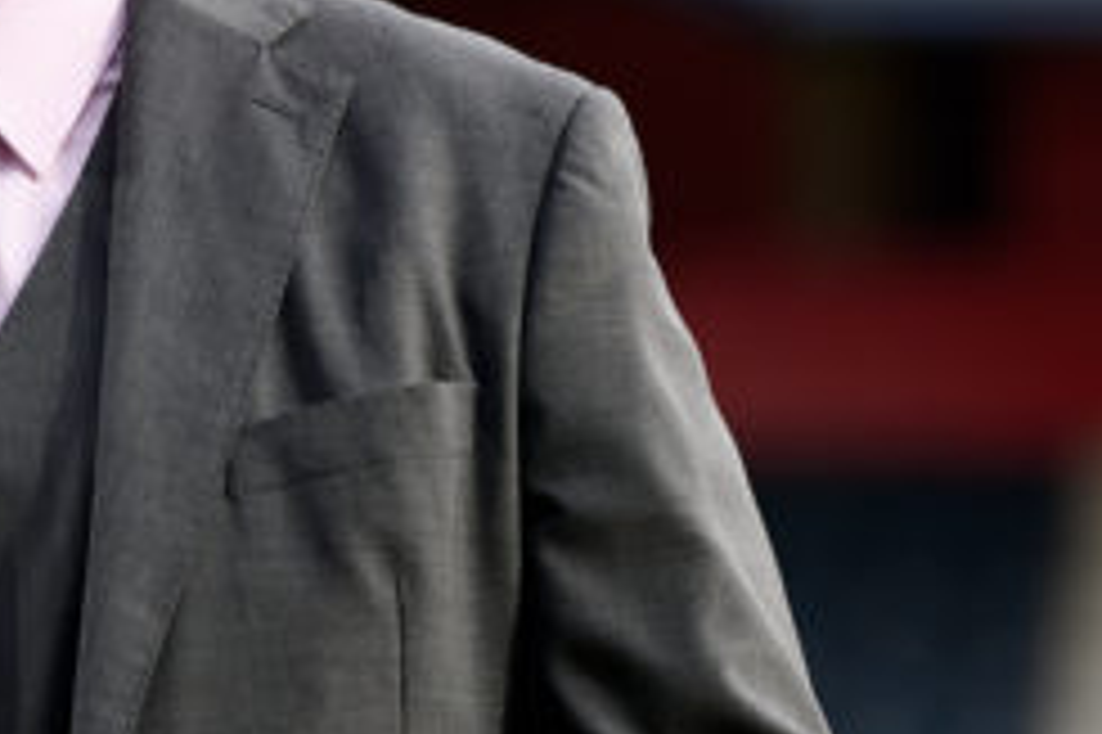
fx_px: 12939
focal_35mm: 423
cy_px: 171
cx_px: -324
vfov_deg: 3.2
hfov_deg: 4.9
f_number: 2.8
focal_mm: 135
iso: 800
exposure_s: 1/800
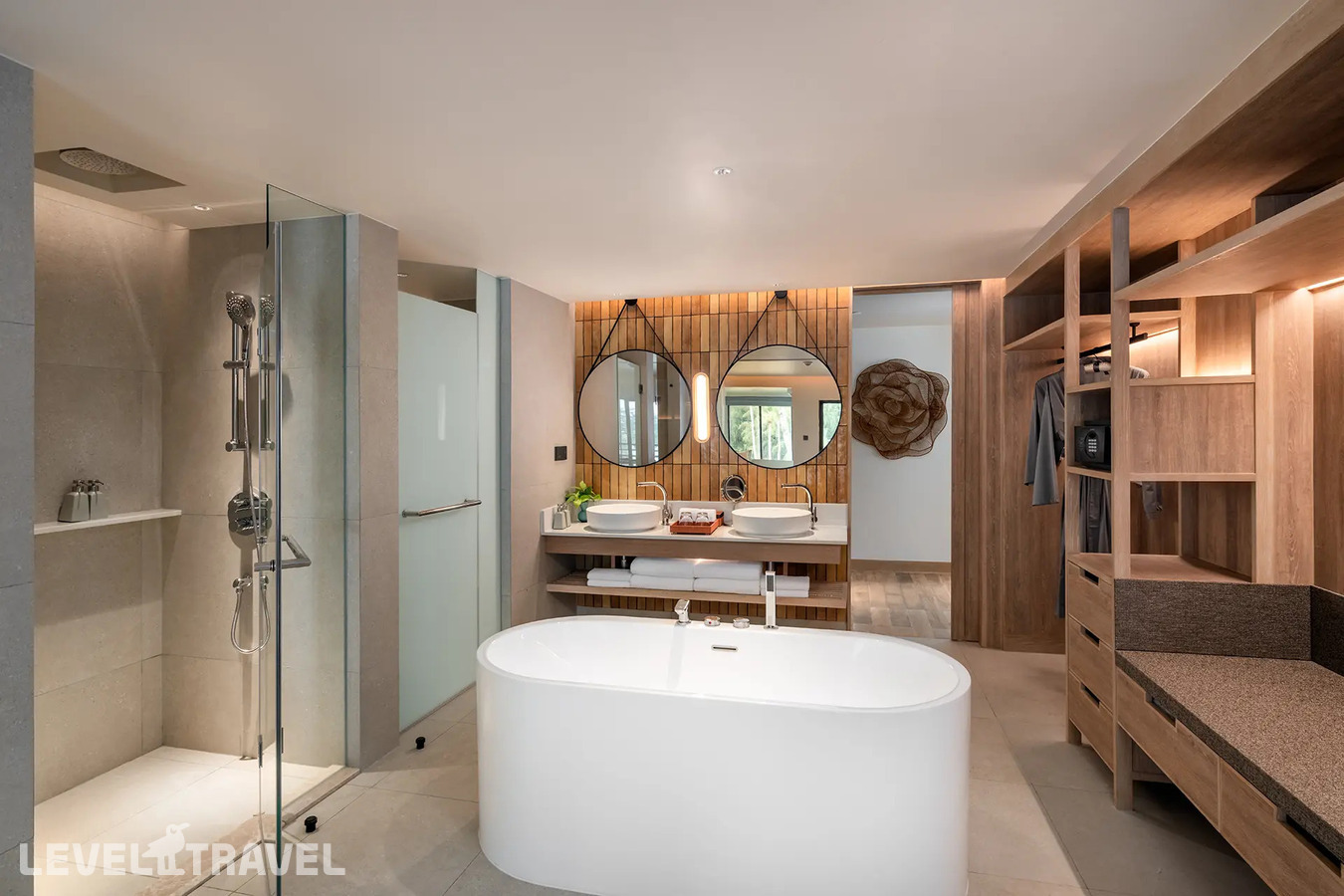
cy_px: 448
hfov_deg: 90.0
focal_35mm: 18
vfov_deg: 67.4
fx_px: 672
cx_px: 672
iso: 160
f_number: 9
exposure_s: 1/5
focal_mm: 18
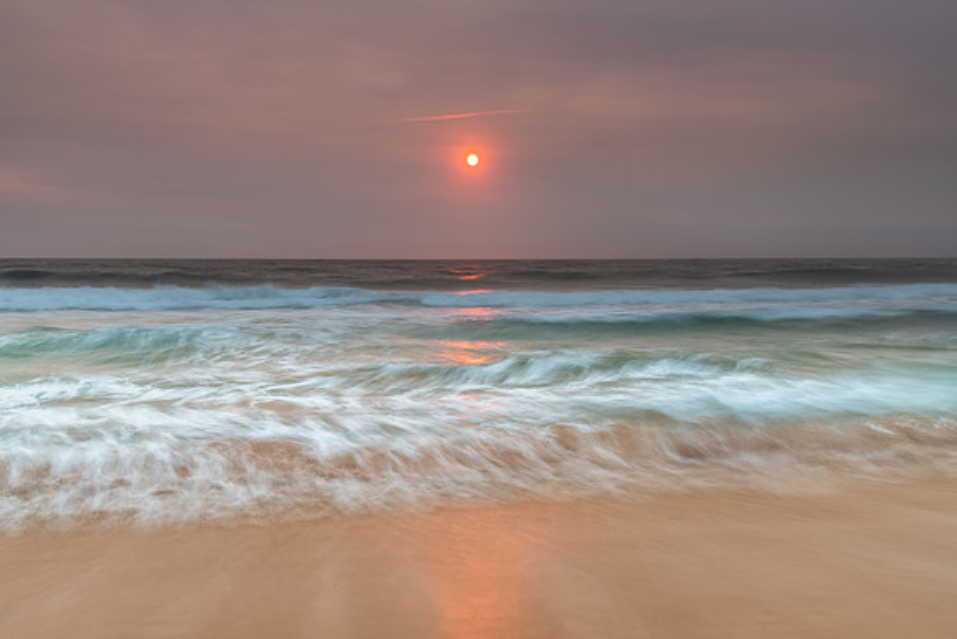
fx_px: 941
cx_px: 494
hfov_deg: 53.9
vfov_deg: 37.5
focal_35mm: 35
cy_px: 313
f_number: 11
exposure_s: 1/1.25
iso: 31
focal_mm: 34
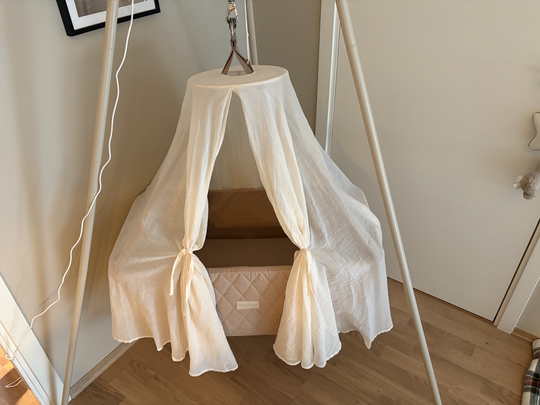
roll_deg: +1.9
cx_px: 270
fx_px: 406
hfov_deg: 67.3
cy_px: 202
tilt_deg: -36.0
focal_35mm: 26
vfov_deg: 53.1
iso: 500
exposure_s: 1/50
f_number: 1.6
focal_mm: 5.96
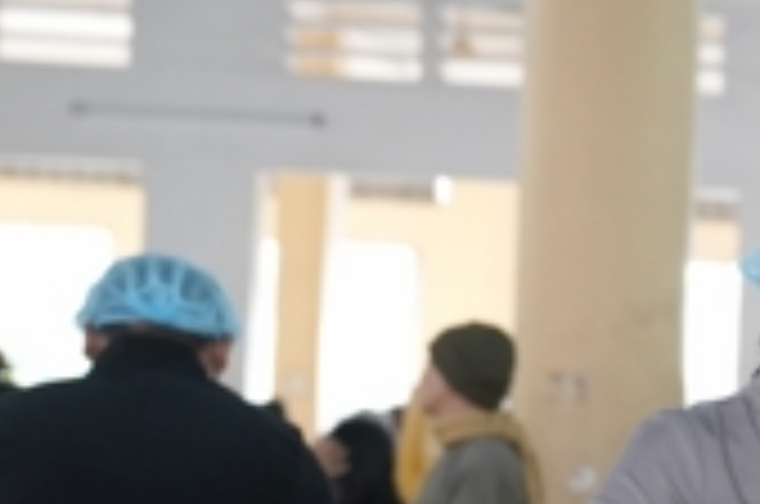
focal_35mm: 189
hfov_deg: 10.2
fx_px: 3982
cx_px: 1403
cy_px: 421
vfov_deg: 7.2
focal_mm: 49
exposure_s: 1/250
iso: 2500
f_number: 2.8
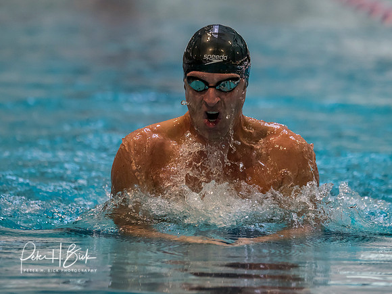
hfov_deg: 4.1
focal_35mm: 479
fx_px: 5420
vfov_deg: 3.1
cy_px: 126
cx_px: 216
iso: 1600
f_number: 2.8
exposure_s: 1/1000
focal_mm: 200
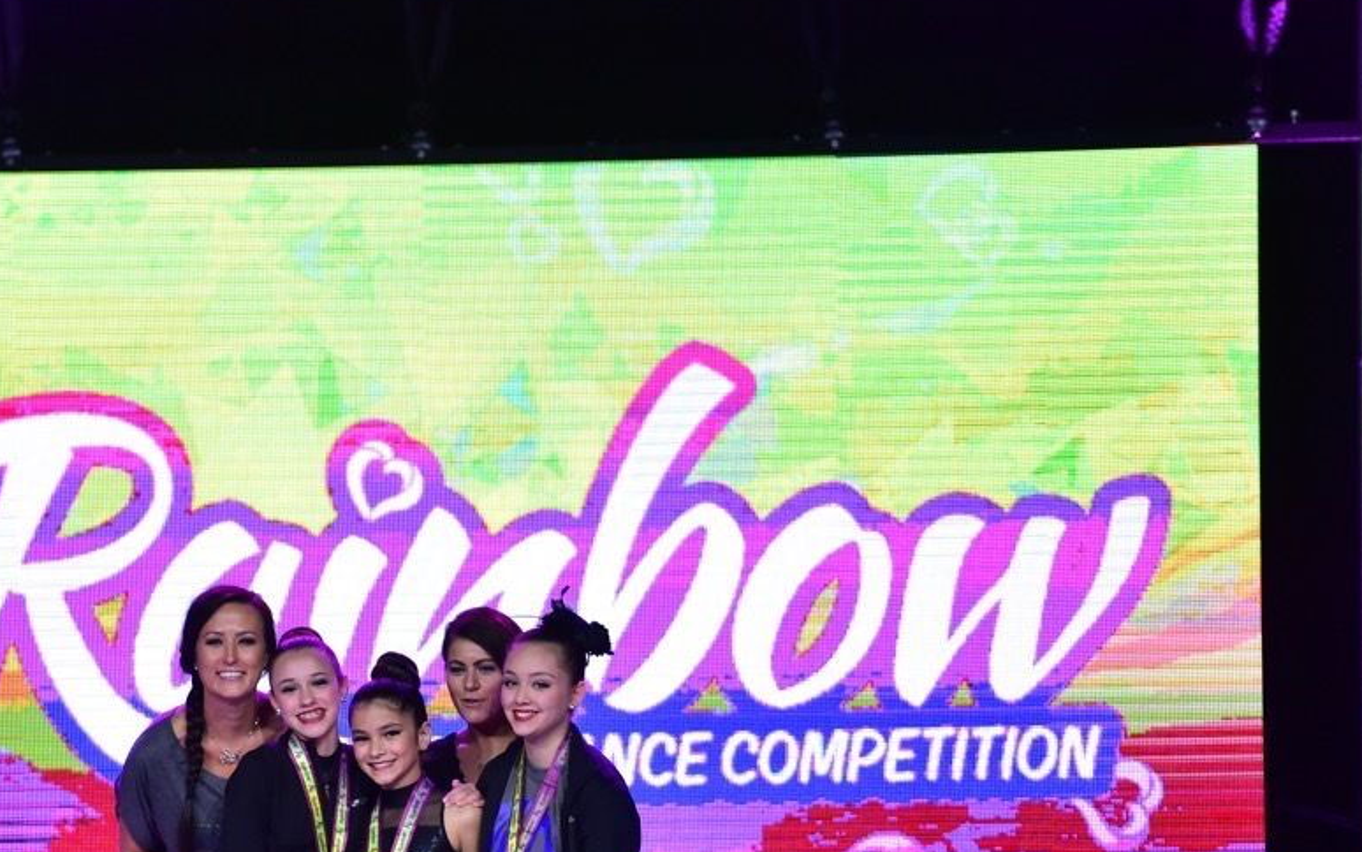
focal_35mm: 337
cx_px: 361
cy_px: 695
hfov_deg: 6.2
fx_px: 12511
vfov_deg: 3.9
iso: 4000
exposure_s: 1/800
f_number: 2.8
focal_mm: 200
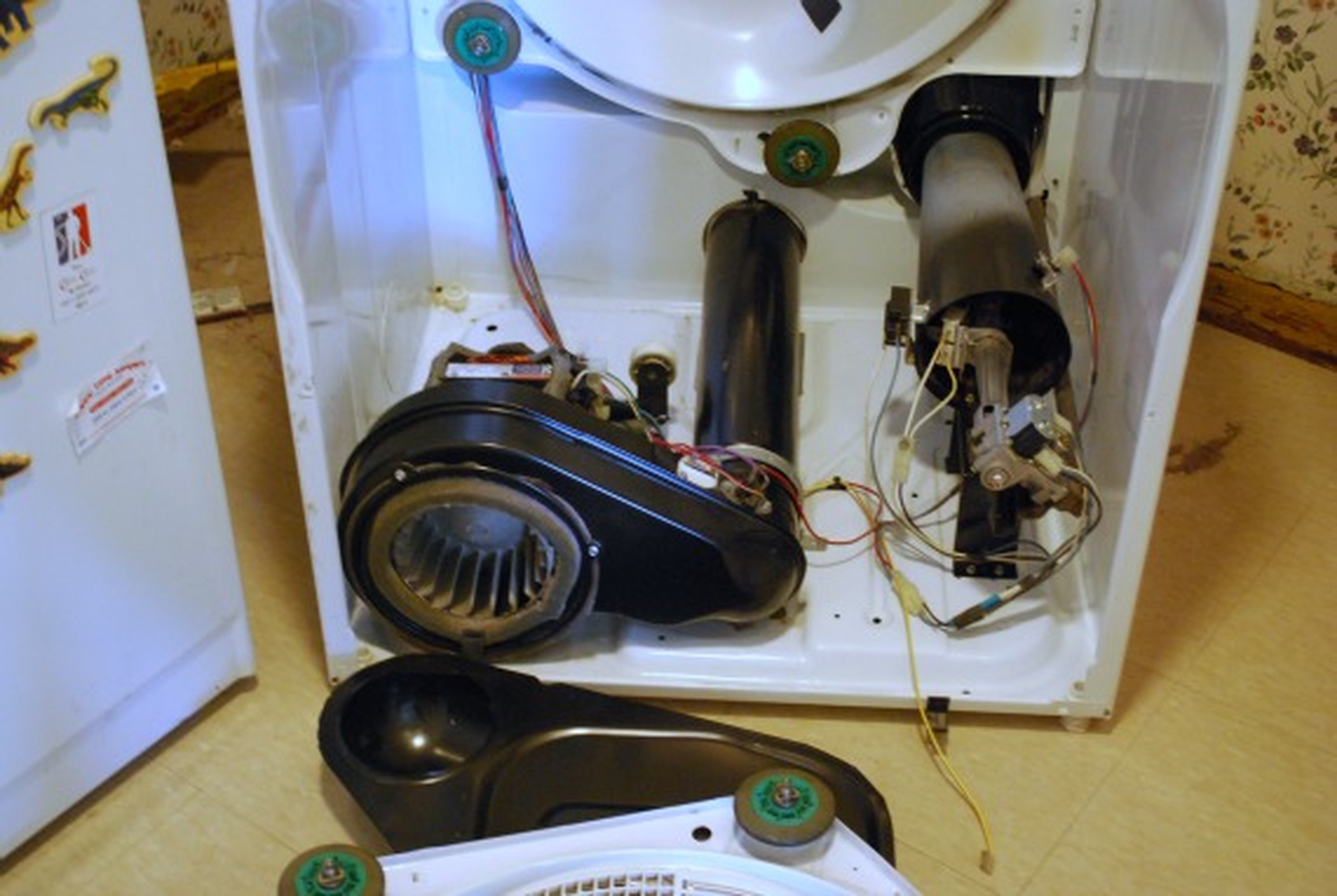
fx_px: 1953
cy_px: 448
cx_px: 668
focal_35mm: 52
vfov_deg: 25.8
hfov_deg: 37.8
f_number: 5.3
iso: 1600
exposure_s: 1/8
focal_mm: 35
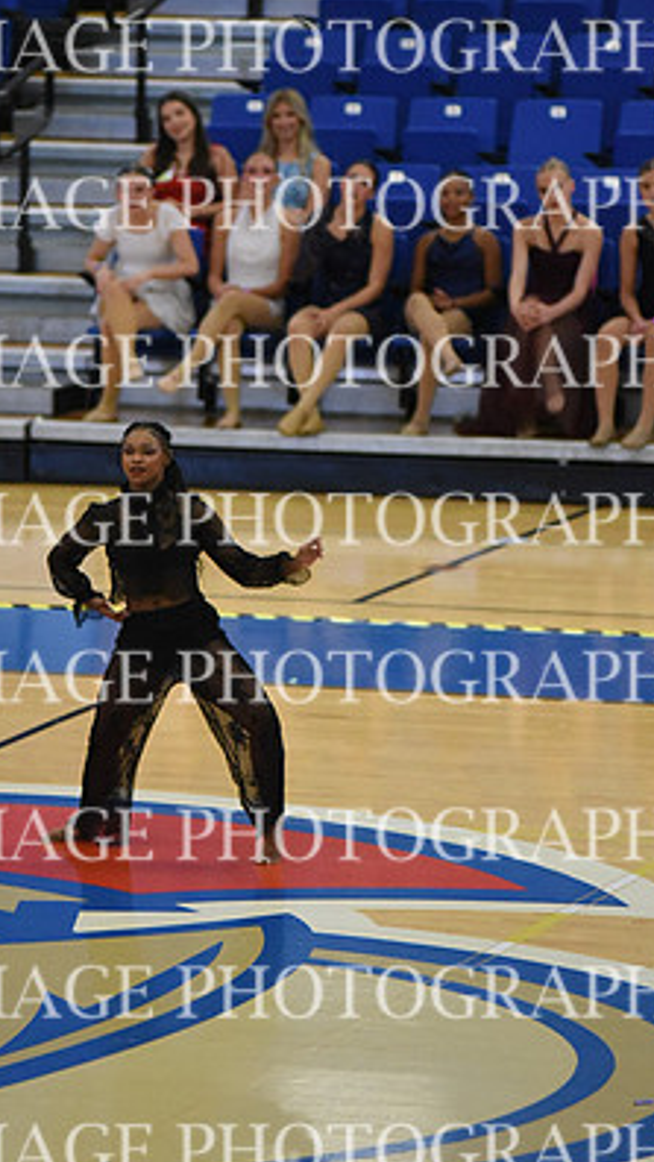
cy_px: 440
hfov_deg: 4.0
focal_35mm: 307
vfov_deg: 7.0
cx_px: 157
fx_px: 9457
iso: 8000
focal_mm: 200
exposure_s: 1/1000
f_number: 2.8
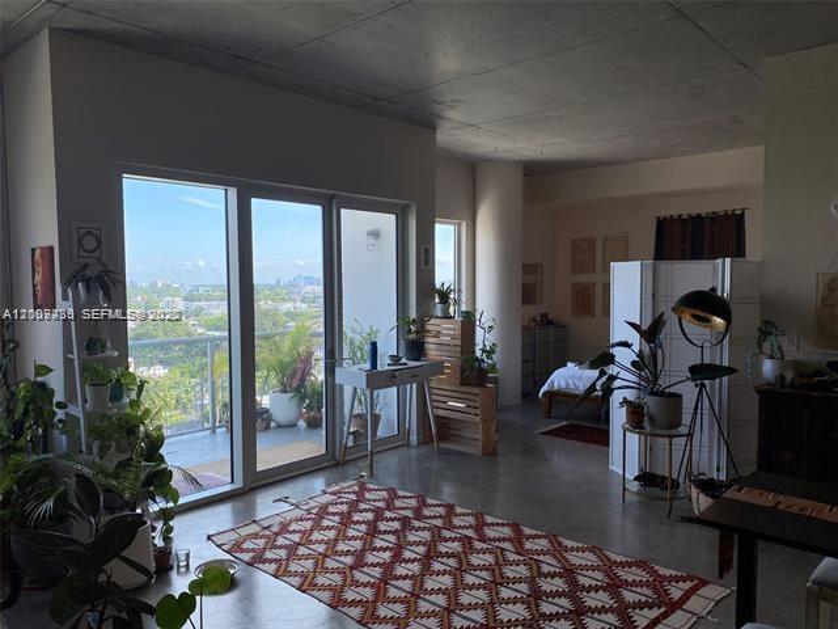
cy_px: 314
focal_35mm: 26
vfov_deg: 53.1
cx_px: 419
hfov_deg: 67.3
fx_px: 629
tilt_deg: -2.3
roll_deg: -0.2
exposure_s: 1/529
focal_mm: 4.25
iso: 32
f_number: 1.8
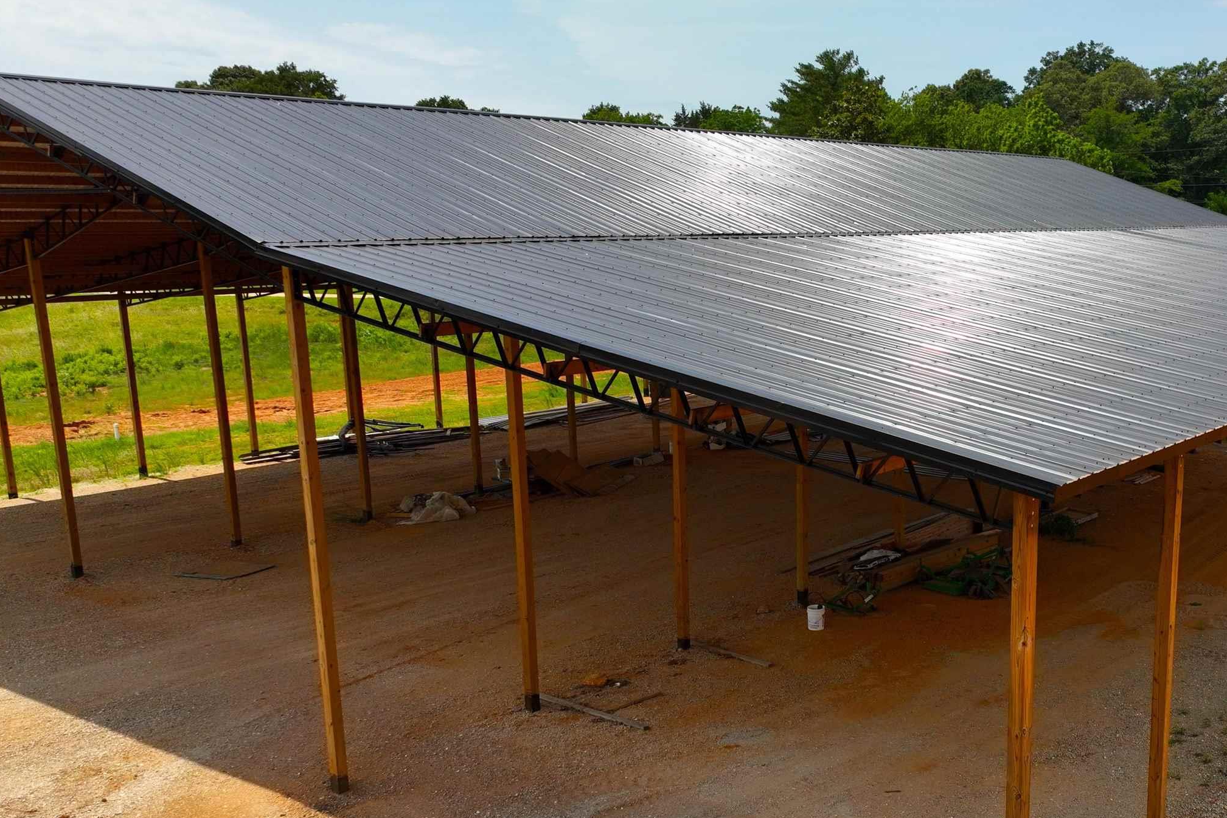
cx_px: 902
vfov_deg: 34.9
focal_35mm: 38
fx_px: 1295
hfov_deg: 48.9
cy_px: 512
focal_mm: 12.29
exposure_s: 1/320
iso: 100
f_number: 2.8
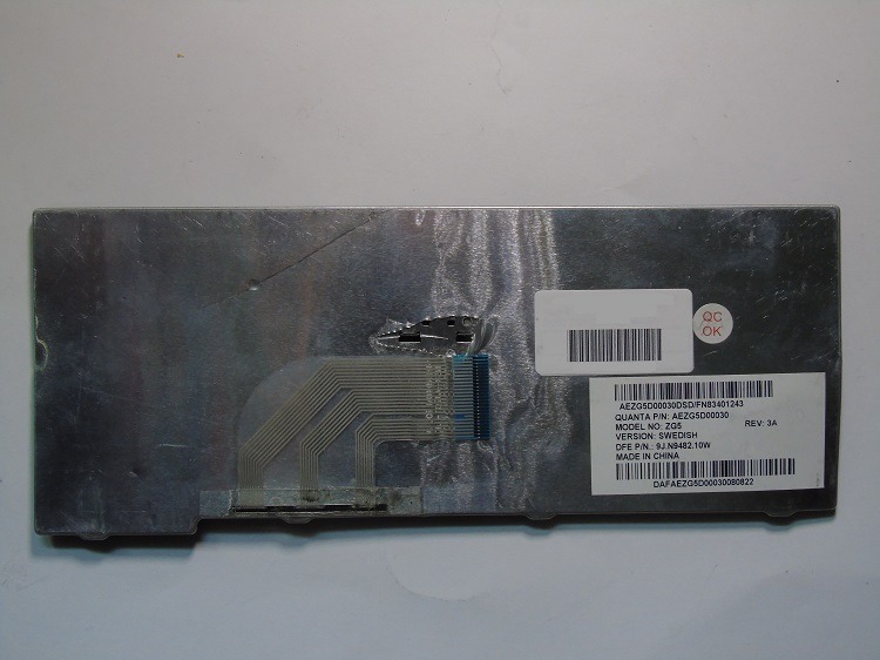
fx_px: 1017
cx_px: 440
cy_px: 330
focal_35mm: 40
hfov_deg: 46.8
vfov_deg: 35.9
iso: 200
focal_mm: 7.1
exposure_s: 1/20
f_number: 6.5
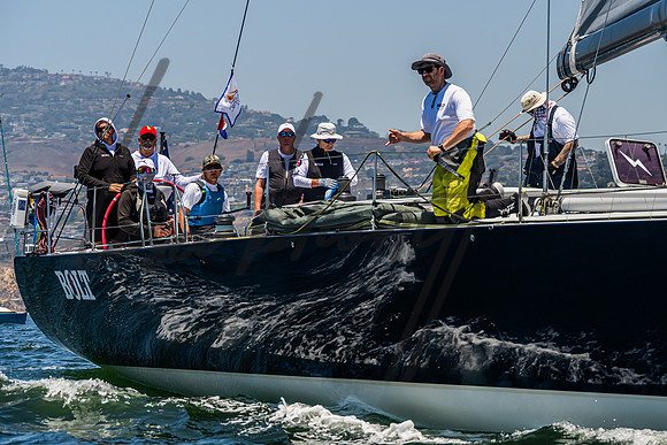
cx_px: 336
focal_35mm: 181
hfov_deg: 11.4
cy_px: 189
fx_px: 3345
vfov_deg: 7.6
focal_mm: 150
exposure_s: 1/1600
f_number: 8
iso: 500
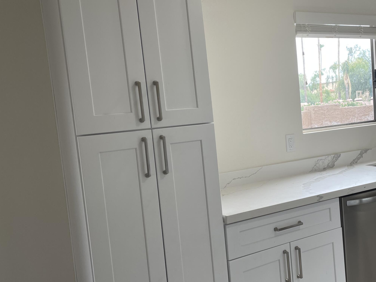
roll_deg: +4.4
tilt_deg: -5.0
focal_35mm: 39
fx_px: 424
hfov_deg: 46.2
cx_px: 280
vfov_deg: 36.8
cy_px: 139
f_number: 1.6
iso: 32
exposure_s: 1/156
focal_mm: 4.2
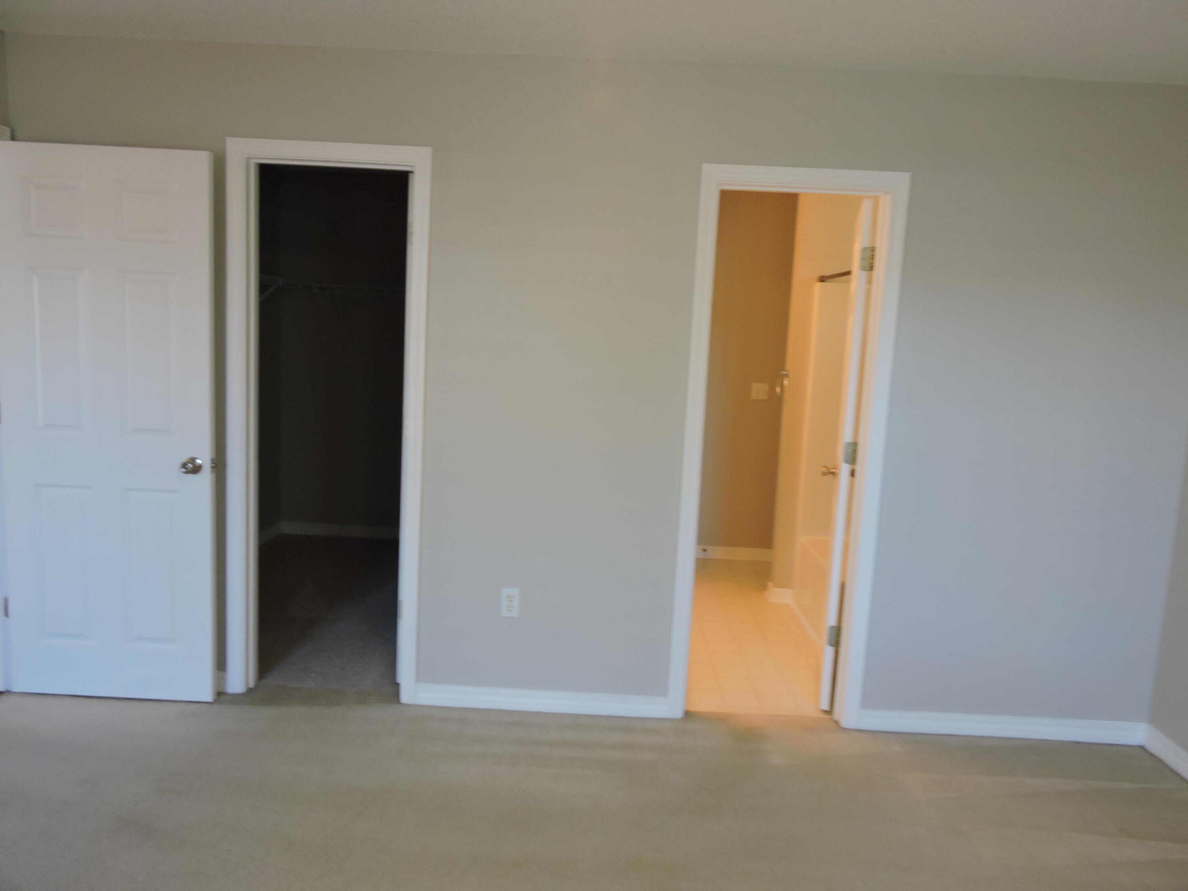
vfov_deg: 56.8
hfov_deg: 71.6
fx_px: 824
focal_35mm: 24
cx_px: 594
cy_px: 446
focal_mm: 4.3
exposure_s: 1/30
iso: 180
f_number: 3.3
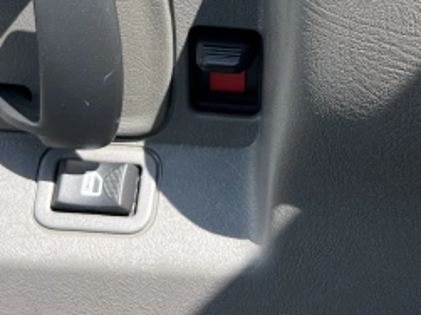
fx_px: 1009
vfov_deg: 17.3
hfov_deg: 23.4
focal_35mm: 83
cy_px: -13
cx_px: 290
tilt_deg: -34.8
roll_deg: +1.3
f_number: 1.5
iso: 50
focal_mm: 5.7
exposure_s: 1/1553
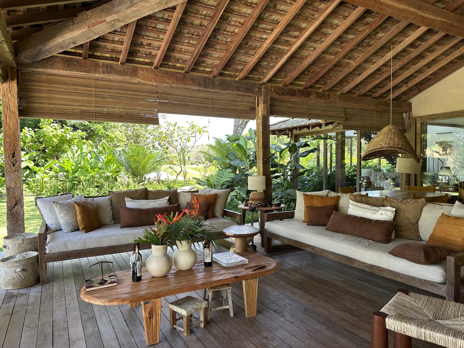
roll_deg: +0.4
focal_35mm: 24
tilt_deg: -2.0
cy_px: 174
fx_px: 322
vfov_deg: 56.8
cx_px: 232
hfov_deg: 71.6
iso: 80
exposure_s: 1/188
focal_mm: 6.86
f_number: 1.78
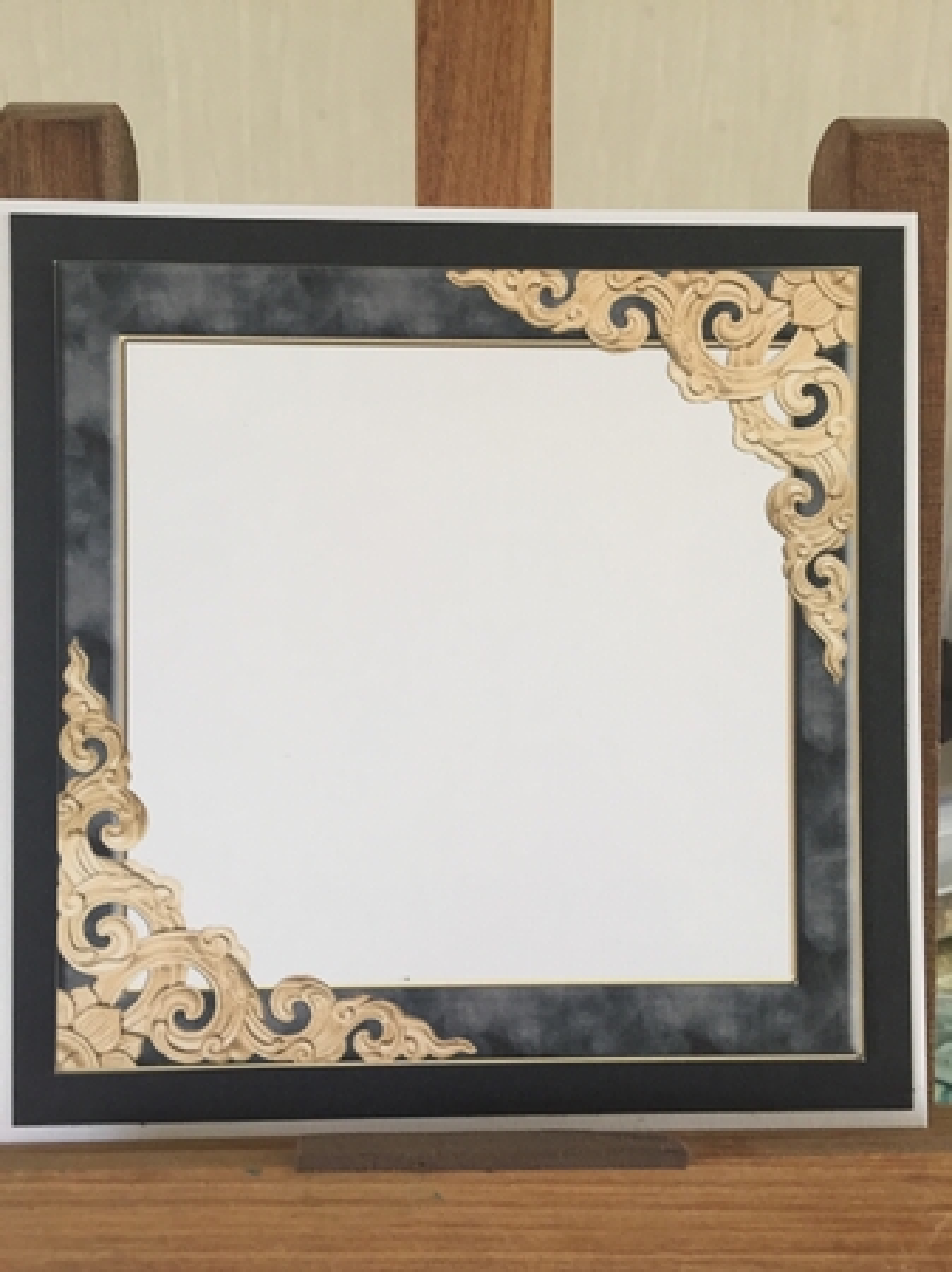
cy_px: 636
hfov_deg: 48.2
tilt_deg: -16.8
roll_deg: -1.4
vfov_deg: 61.7
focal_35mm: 29
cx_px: 476
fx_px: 1064
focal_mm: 4.15
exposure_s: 1/33
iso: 125
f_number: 2.2
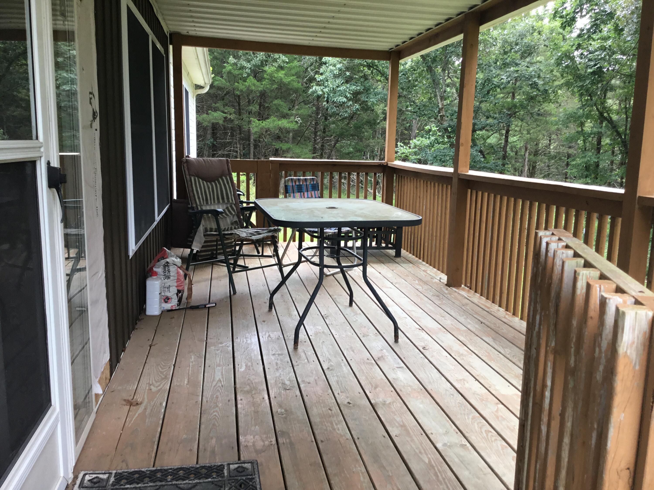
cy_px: 245
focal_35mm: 31
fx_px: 586
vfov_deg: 45.4
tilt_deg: -9.6
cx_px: 327
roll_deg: -1.3
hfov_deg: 58.4
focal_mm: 3.3
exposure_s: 1/120
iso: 40
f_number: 2.4
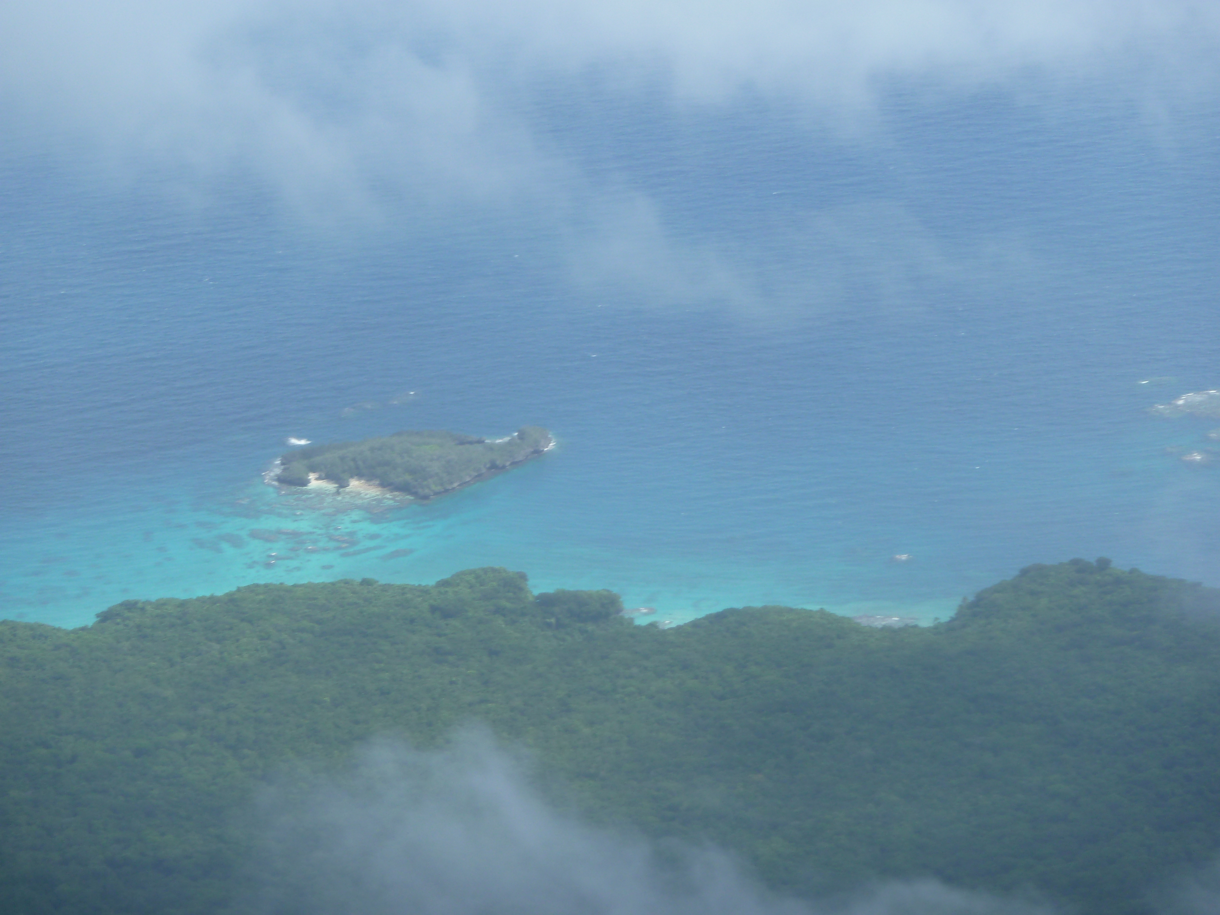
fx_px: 6908
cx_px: 610
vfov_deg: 7.6
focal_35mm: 196
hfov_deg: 10.1
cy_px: 458
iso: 80
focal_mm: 32.1
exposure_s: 1/250
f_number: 4.5
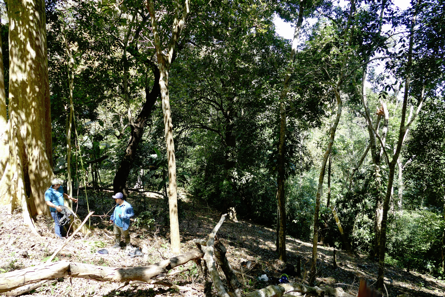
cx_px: 222
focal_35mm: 25
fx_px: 309
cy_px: 148
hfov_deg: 71.5
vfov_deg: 51.3
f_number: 2.8
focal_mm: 9.12
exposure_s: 1/80
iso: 125
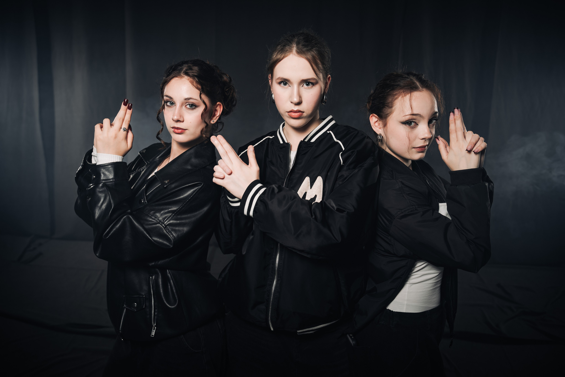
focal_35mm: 28
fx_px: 439
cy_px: 188
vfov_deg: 46.4
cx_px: 282
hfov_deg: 65.5
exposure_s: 1/160
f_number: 3.5
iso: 160
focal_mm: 28
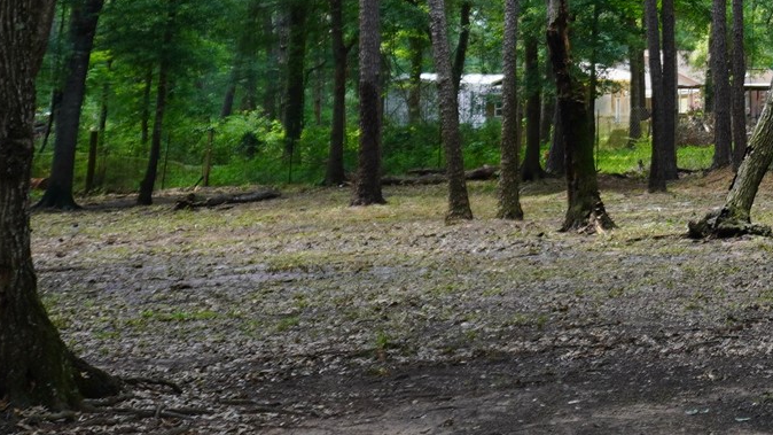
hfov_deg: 22.2
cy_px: -277
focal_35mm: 81
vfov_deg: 13.7
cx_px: 1123
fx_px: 1660
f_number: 4.5
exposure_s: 1/60
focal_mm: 16
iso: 100
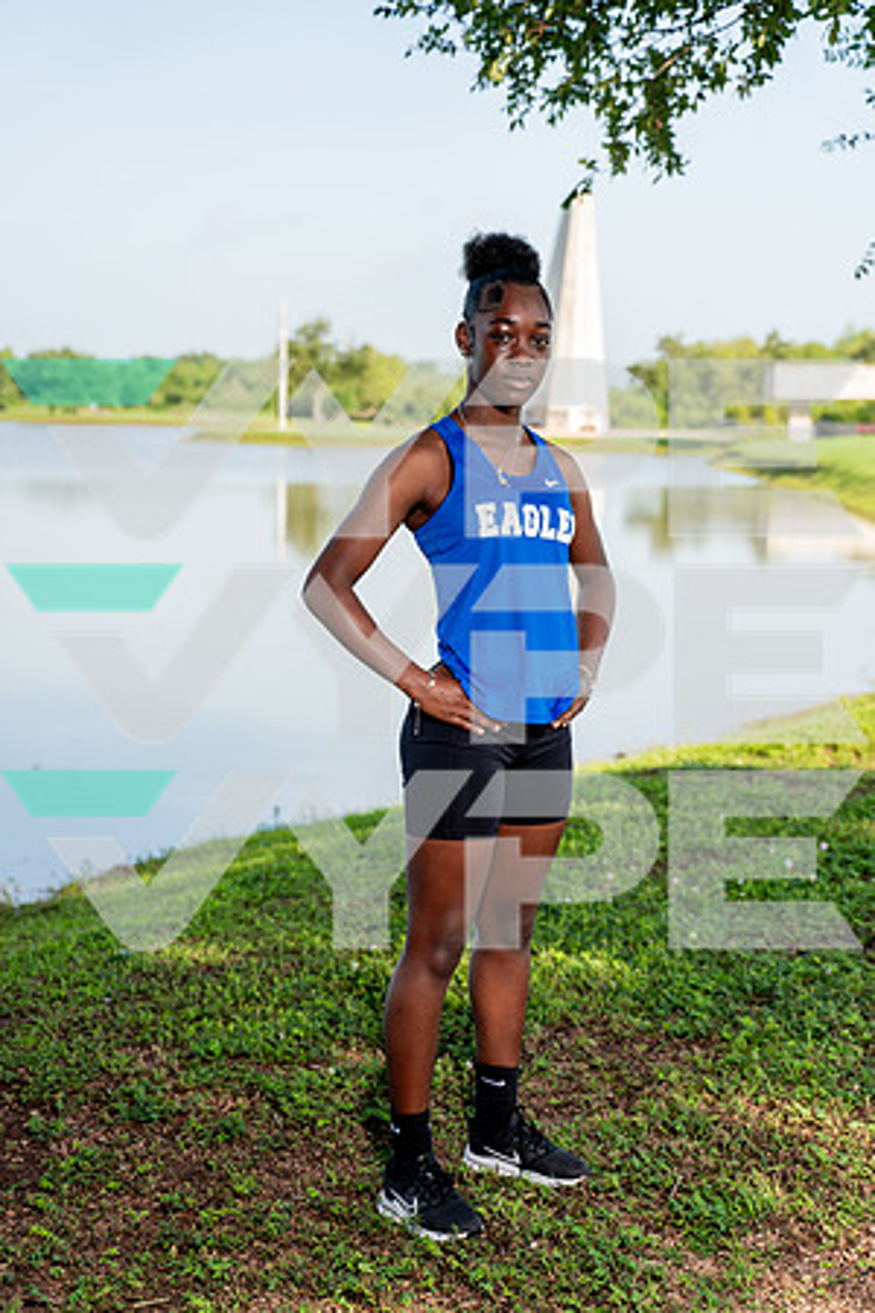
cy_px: 656
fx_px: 2333
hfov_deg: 21.2
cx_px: 438
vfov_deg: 31.4
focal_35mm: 64
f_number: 4
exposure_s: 1/250
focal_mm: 64
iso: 100
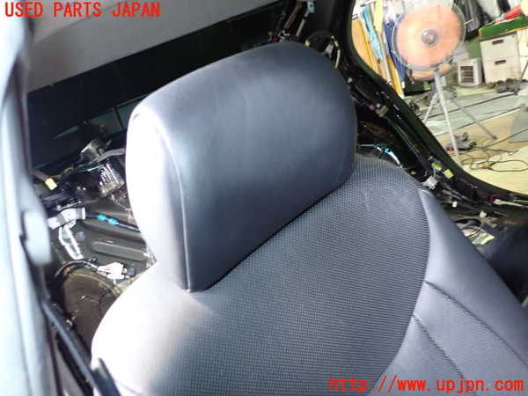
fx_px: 381
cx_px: 264
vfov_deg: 54.9
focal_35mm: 25
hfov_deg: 69.4
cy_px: 198
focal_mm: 4.5
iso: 800
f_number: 2
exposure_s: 1/30
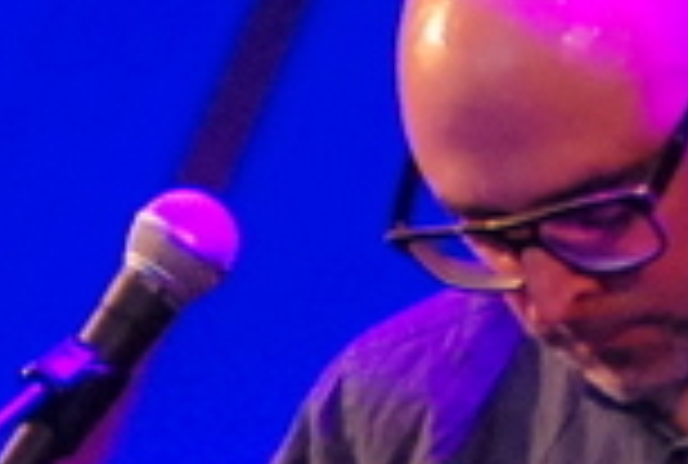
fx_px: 10791
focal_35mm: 563
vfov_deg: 2.5
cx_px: 764
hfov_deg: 3.6
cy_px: 872
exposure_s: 1/125
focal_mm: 80
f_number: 2.8
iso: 1600
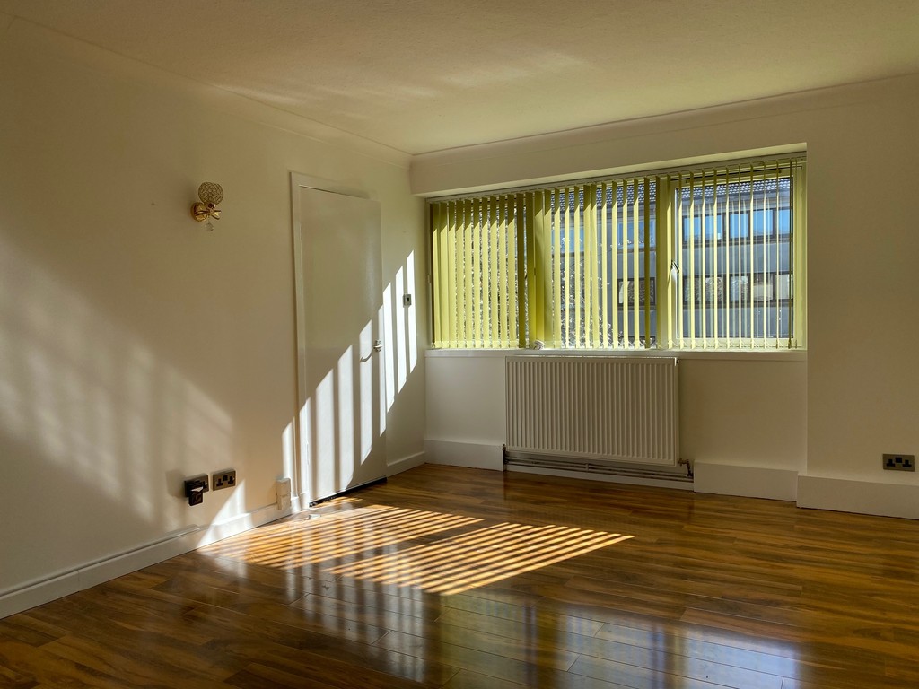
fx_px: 690
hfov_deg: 67.3
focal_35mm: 26
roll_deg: +1.1
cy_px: 344
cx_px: 460
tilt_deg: -1.8
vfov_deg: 53.1
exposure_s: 1/890
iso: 32
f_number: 1.8
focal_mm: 4.25
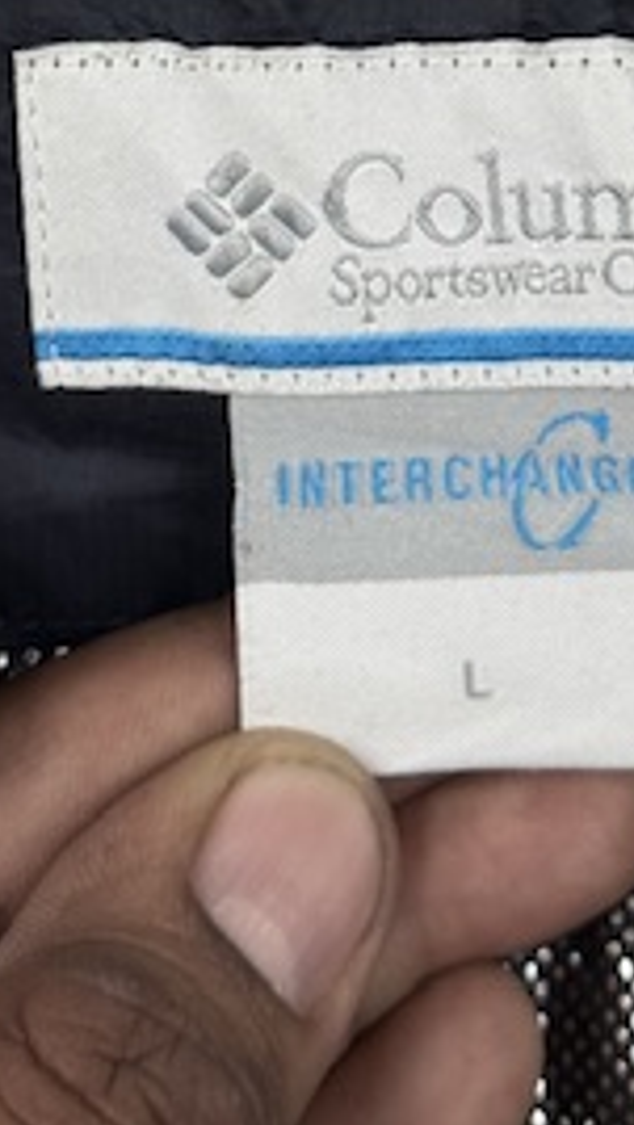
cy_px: -214
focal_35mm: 125
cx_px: 416
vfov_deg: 16.5
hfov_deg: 9.7
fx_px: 3731
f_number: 1.78
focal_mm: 6.76
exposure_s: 1/400
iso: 64
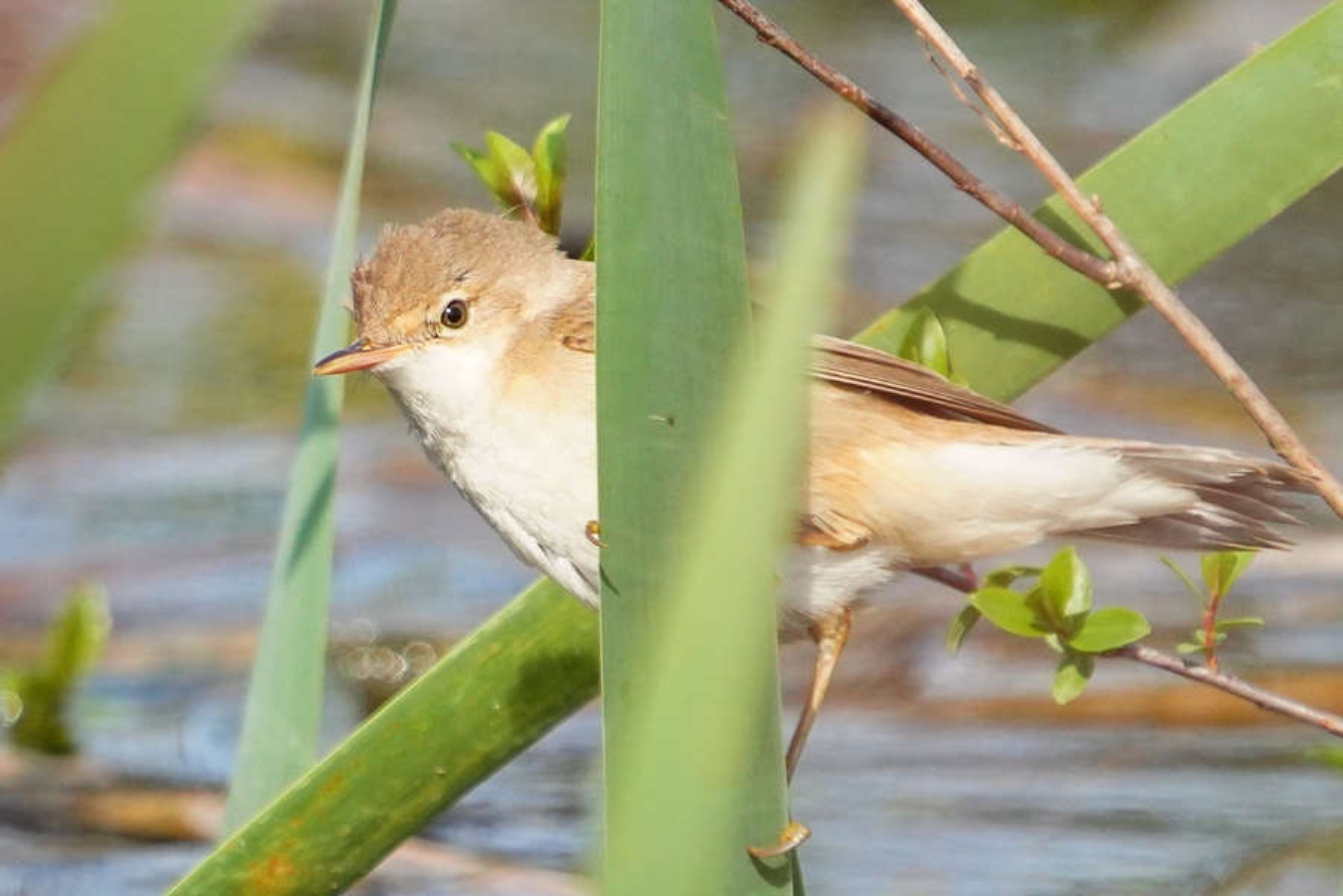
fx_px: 22382
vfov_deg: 2.3
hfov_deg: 3.4
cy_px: 448
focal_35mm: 600
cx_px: 672
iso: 1250
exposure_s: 1/2000
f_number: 6.3
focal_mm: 600
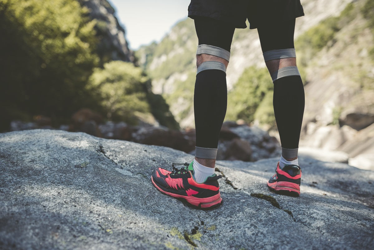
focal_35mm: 35
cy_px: 125
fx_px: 364
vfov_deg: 37.9
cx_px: 187
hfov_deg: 54.4
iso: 80
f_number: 2.2
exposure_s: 1/400
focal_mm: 35
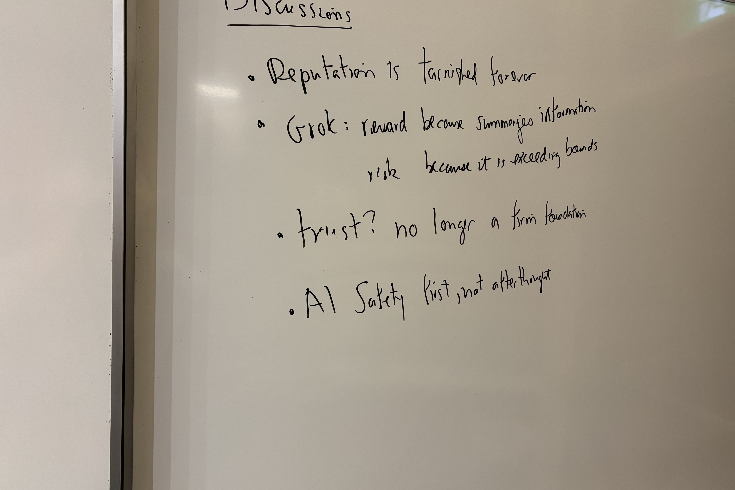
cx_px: 361
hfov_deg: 65.5
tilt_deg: -4.1
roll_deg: -2.6
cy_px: 247
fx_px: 572
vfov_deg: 46.4
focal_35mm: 28
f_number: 1.6
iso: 125
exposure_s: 1/60
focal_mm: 5.96
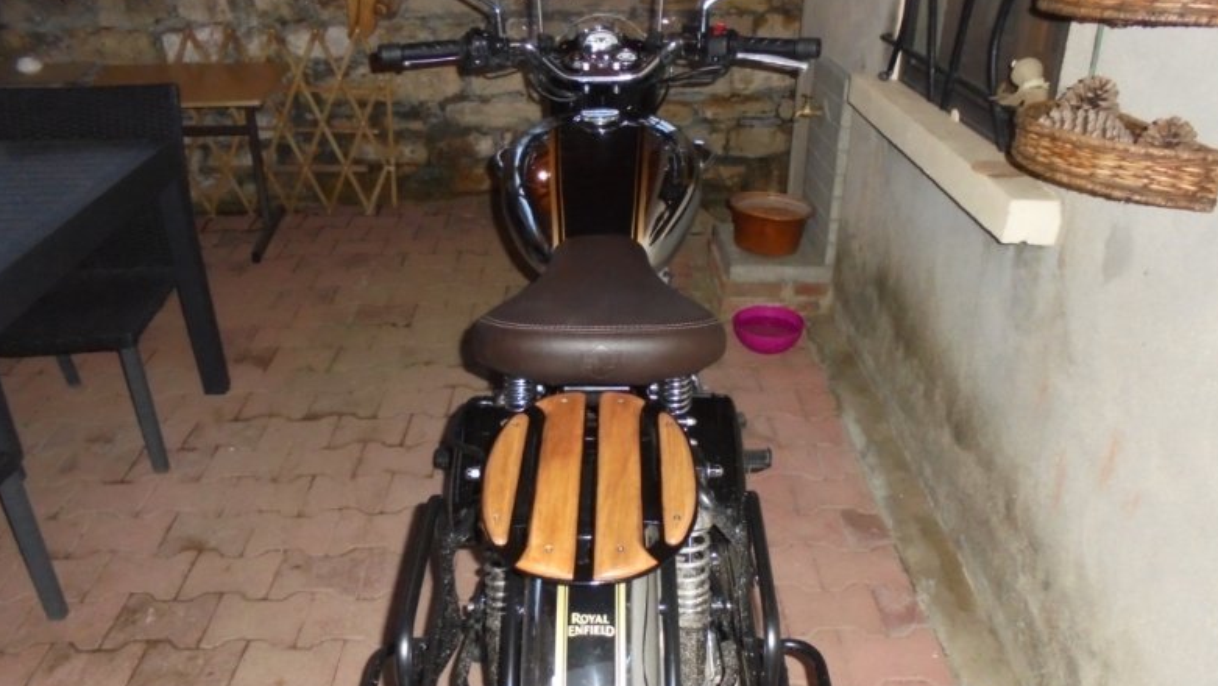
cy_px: 348
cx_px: 618
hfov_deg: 66.0
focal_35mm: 29
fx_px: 937
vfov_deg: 40.2
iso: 500
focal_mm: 4.6
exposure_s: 1/30
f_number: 3.5
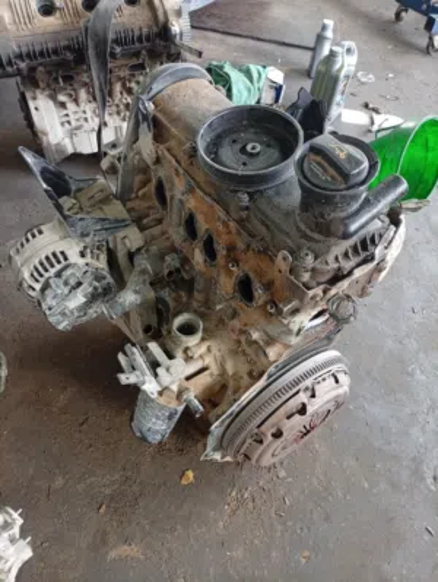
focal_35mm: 27
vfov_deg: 65.2
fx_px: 454
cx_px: 219
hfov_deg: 51.5
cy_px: 291
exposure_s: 1/33.3
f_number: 1.8
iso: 190
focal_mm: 3.84
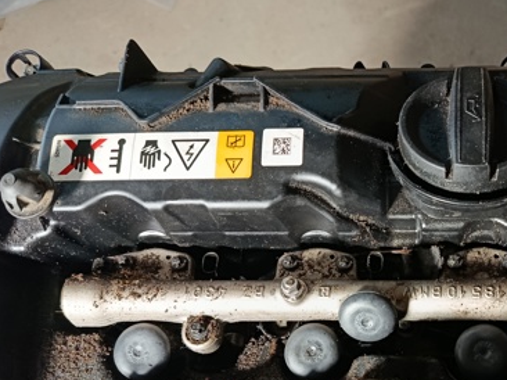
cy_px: 288
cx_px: 416
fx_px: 615
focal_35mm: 42
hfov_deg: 42.5
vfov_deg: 33.6
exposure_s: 1/50
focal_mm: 5.24
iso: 798
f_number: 1.7
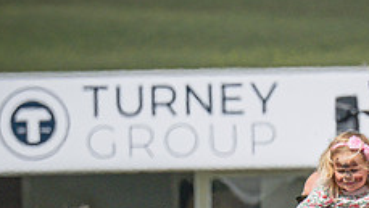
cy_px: 305
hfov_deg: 1.9
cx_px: 299
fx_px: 11422
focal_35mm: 1167
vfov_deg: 1.0
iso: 400
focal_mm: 200
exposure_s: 1/5000
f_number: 5
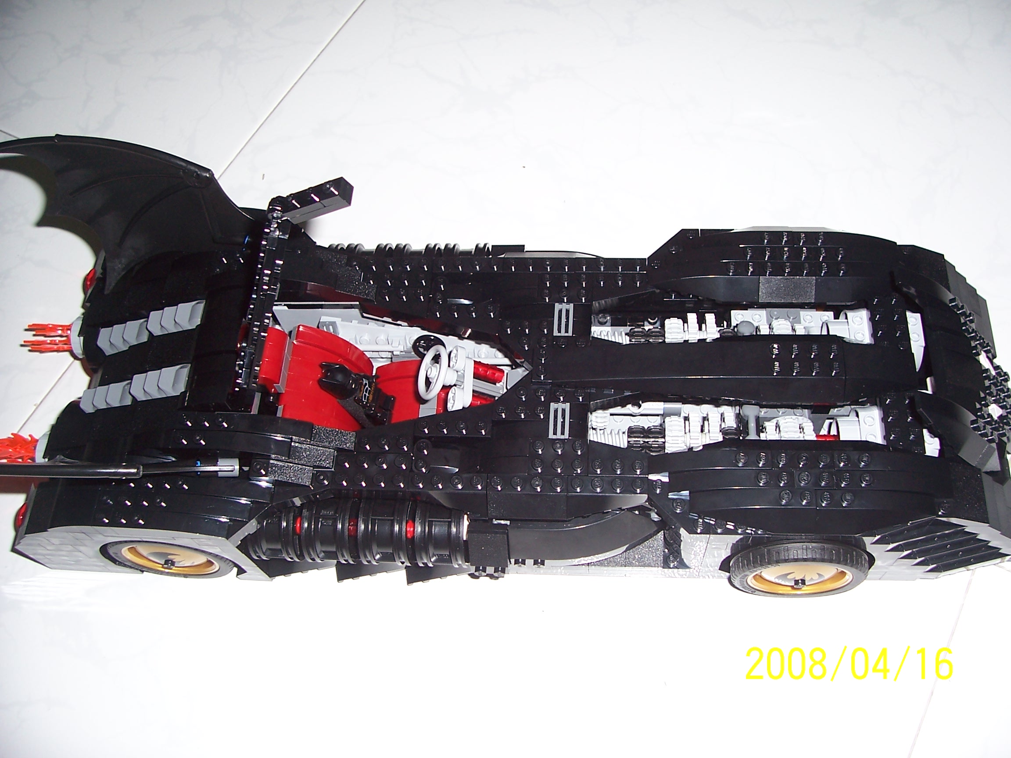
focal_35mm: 34
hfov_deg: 54.0
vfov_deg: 41.8
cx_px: 506
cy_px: 379
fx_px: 993
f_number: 2.7
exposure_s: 1/60
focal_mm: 5.6
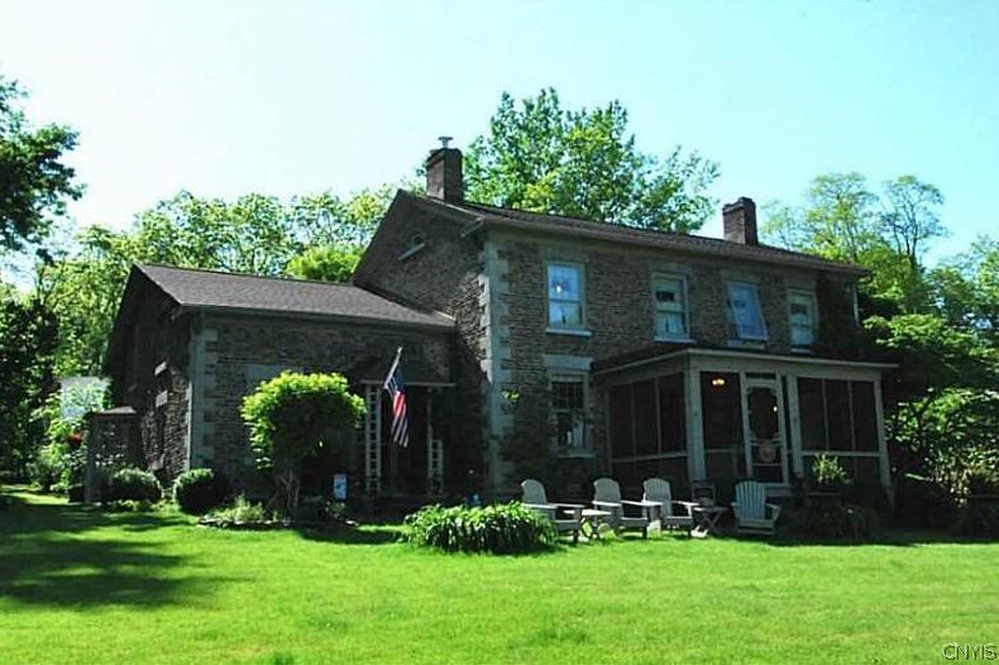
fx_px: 999
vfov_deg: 36.8
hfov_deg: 53.2
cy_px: 332
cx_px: 500
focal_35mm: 36
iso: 1600
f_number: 22
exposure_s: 1/200
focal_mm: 24
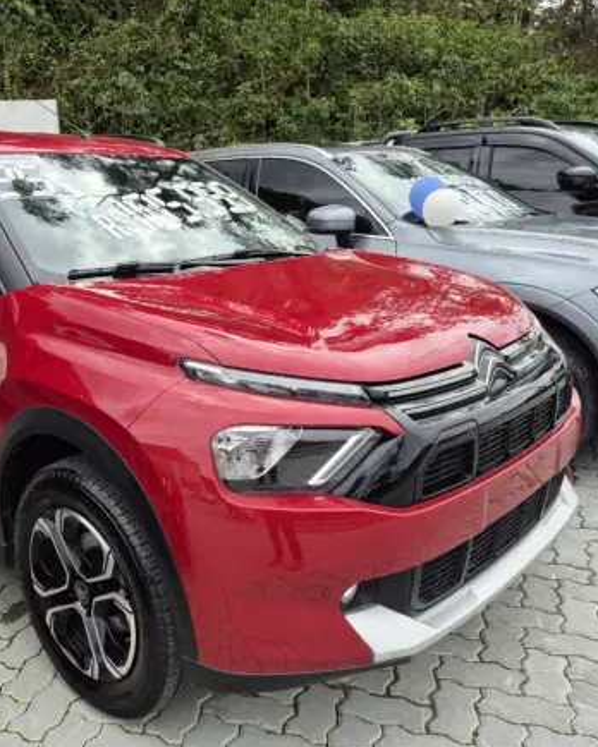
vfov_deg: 57.2
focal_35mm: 31
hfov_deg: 46.5
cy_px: 369
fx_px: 686
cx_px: 211
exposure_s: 1/988
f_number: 1.8
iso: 25
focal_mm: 5.4
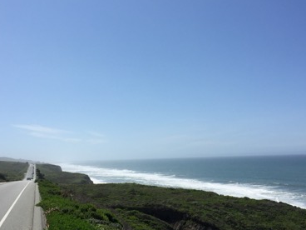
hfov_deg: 45.7
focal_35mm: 41
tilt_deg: +3.7
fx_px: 362
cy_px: 133
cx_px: 143
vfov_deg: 35.1
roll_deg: +1.4
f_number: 2.2
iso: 32
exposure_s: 1/3968
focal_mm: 4.15
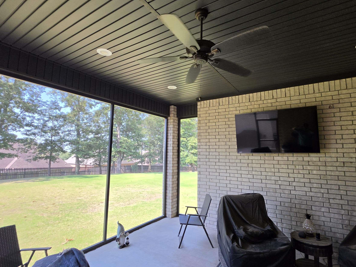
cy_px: 133
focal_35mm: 17
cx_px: 189
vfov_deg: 74.7
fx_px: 175
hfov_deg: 90.9
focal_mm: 2.2
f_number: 1.9
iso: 64
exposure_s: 1/359
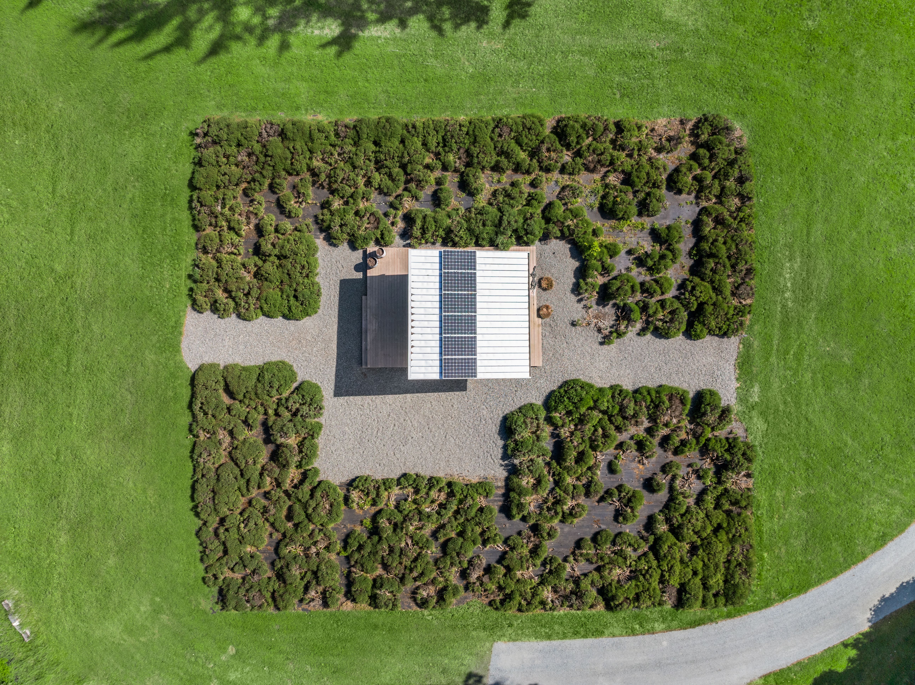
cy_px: 342
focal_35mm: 24
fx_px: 634
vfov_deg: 56.8
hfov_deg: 71.6
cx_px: 458
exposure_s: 1/2000
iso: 190
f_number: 2.8
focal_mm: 12.29
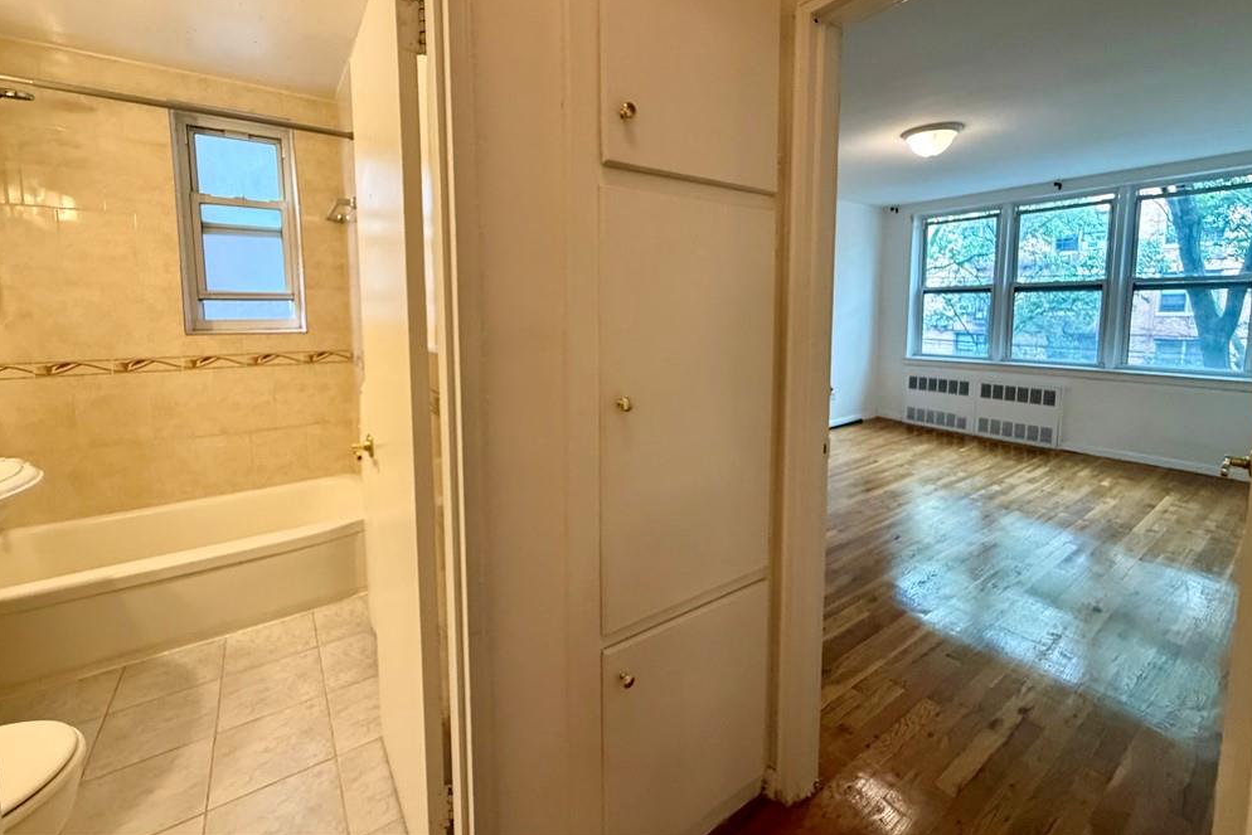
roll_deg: +0.5
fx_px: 522
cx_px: 620
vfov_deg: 76.9
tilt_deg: -5.1
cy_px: 355
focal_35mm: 15
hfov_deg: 100.4
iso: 500
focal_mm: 2.22
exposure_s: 1/60
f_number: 2.2
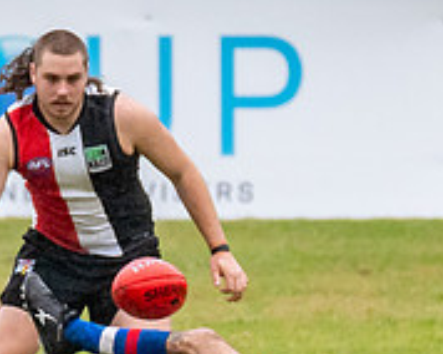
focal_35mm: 2712
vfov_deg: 0.6
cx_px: 184
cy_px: 224
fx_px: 35518
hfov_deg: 0.7
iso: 1250
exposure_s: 1/2500
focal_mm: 400
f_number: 7.1
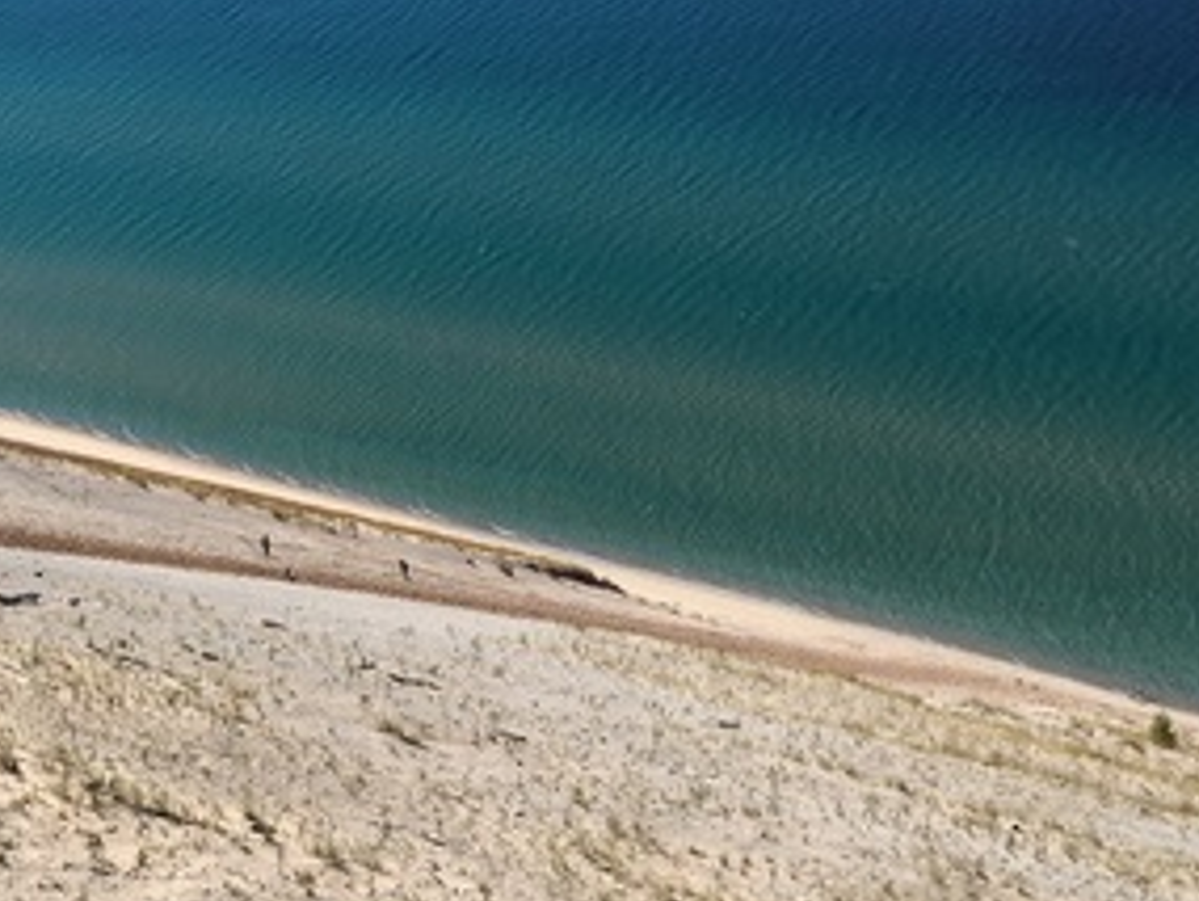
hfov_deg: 32.4
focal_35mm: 57
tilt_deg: -22.8
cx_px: 168
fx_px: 1975
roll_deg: +7.8
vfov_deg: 25.6
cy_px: 341
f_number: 2.2
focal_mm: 4.15
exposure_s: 1/1923
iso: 25
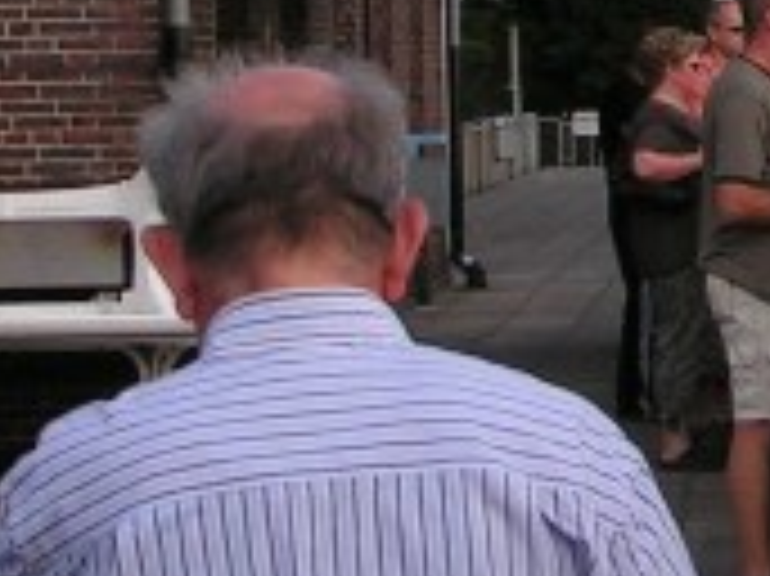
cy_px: -90
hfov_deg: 9.7
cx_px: 856
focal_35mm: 201
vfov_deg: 7.3
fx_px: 4468
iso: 50
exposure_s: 1/200
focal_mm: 6.6
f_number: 5.6
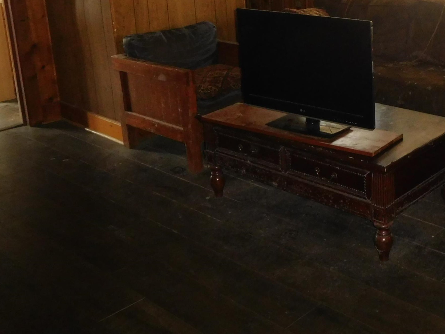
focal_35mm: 46
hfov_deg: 38.5
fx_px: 591
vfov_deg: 30.6
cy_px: 57
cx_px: 398
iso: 500
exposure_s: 1/30
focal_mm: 4.5
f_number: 3.4
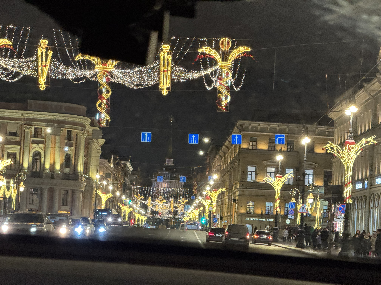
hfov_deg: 16.4
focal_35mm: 120
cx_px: 190
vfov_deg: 12.3
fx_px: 1321
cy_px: 142
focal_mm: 15.66
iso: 500
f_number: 2.8
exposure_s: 1/33
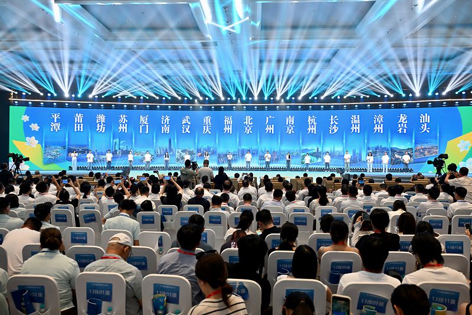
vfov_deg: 42.9
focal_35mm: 30
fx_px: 400
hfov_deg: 61.1
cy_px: 158
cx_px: 236
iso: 1000
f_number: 4
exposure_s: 1/200
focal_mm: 30.5
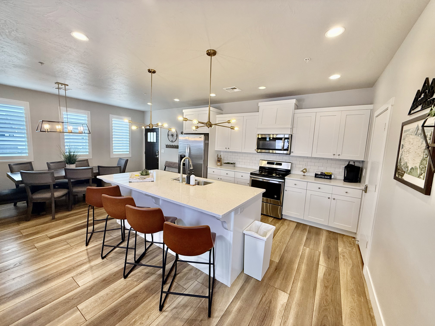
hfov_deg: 102.1
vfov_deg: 85.7
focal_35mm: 14
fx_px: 176
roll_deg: -2.7
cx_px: 218
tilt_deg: -6.9
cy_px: 163
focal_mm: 2.22
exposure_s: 1/120
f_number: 2.2
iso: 125
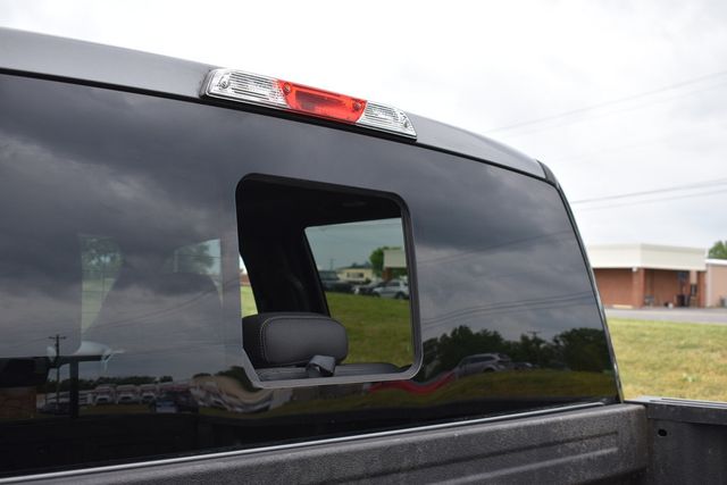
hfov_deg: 45.0
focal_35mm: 44
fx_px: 879
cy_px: 242
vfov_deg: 30.9
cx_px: 364
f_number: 5.6
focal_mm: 29
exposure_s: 1/250
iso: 250
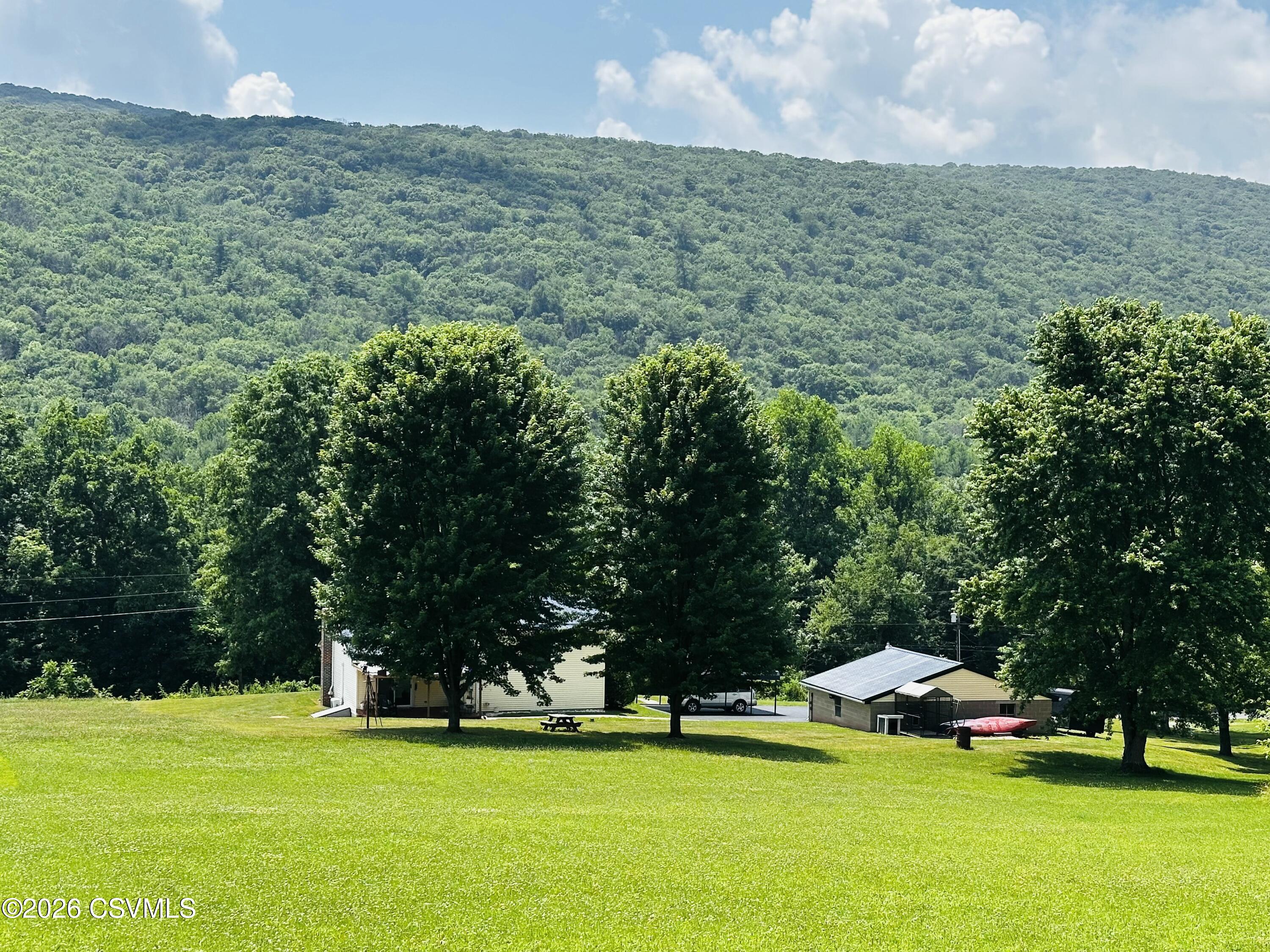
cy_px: 476
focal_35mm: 48
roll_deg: -0.6
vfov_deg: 30.3
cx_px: 635
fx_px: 1761
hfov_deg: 39.7
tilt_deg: -0.5
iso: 64
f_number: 1.78
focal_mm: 6.86
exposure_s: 1/2469
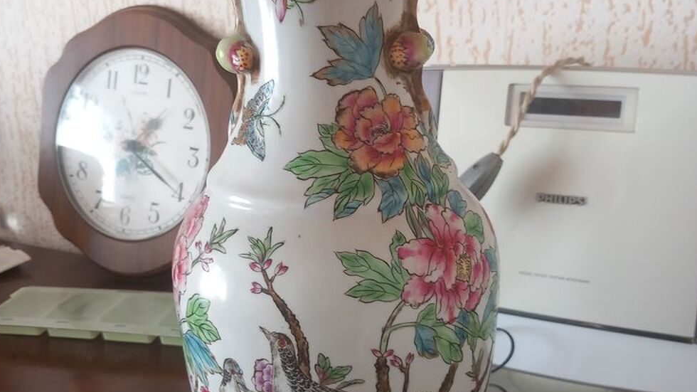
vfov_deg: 29.7
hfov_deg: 50.5
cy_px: 216
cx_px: 345
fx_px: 739
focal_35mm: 40
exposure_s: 1/50
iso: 100
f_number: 1.8
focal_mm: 4
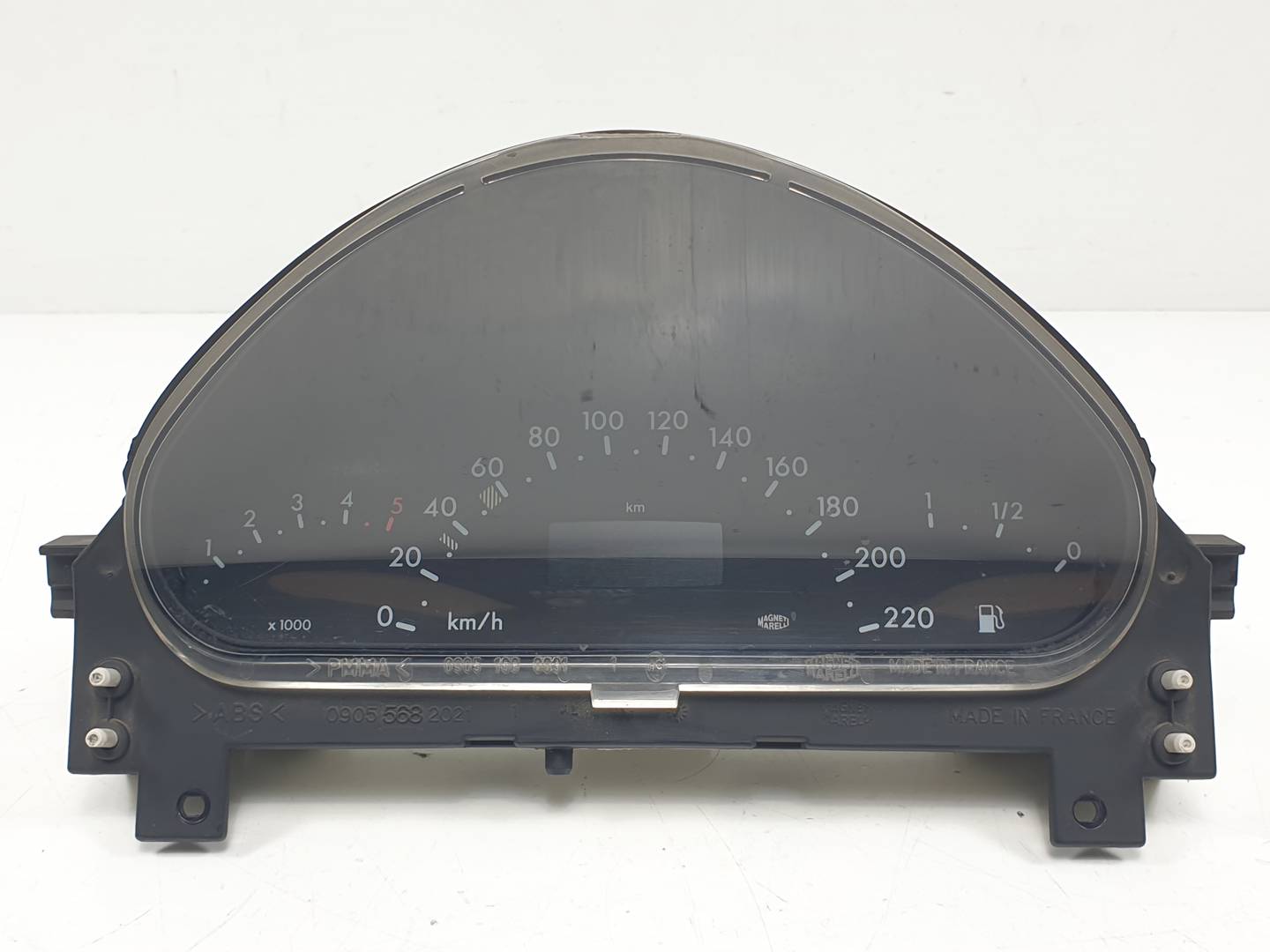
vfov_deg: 53.1
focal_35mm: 26
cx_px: 635
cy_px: 476
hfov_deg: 67.3
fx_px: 954
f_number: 2.4
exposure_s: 1/138
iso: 50
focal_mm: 4.3
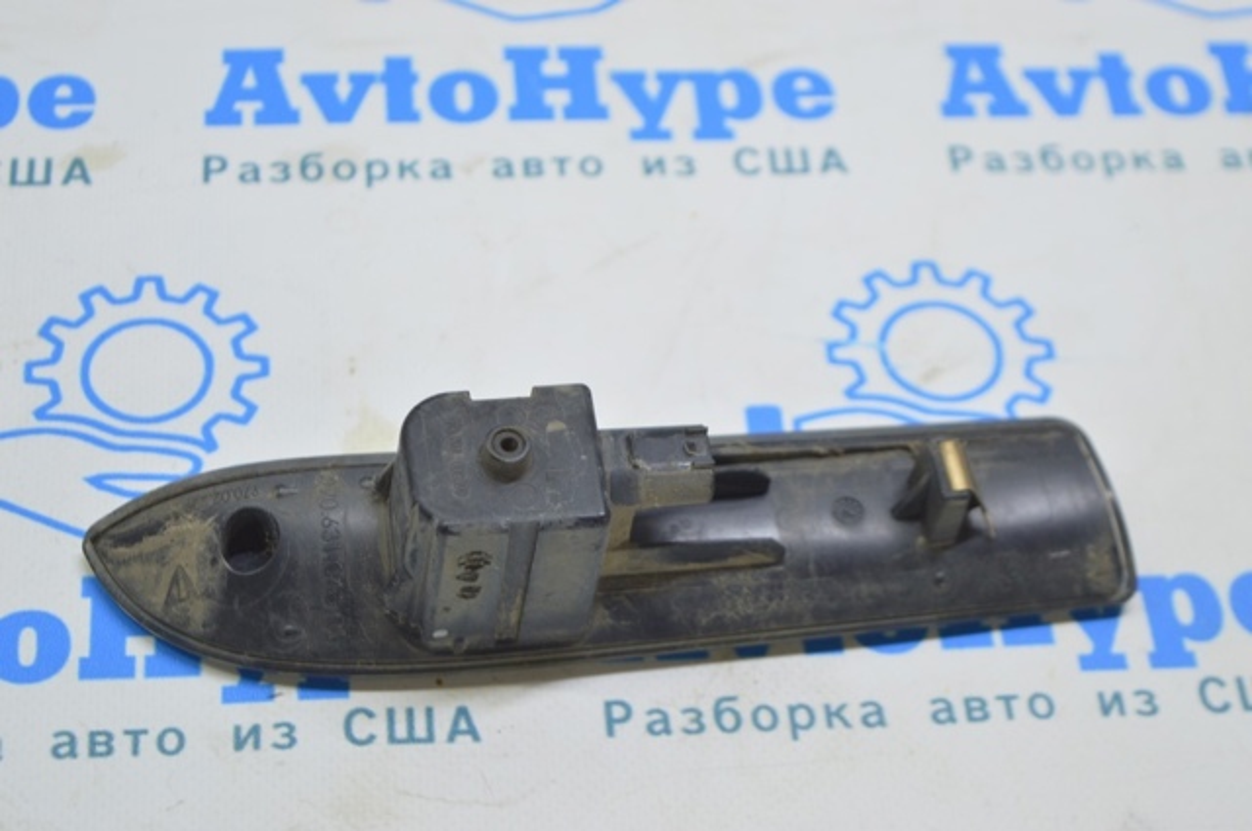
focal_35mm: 72
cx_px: 626
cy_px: 416
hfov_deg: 28.1
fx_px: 2501
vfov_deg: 18.9
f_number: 5.6
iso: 400
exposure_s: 1/20
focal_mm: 48
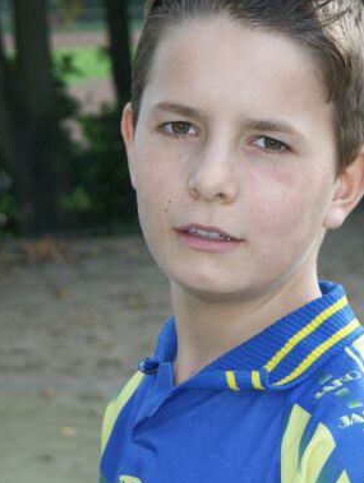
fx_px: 2813
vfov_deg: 9.8
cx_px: 189
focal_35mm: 201
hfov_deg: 7.4
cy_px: 206
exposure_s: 1/350
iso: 200
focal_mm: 36.14
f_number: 4.5
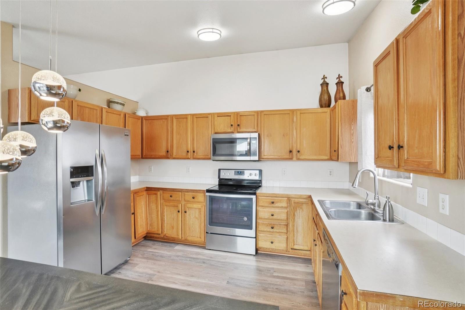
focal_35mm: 16
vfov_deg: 72.0
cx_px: 232
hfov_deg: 95.0
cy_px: 155
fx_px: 213
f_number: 8
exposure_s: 1/30
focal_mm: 11
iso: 400
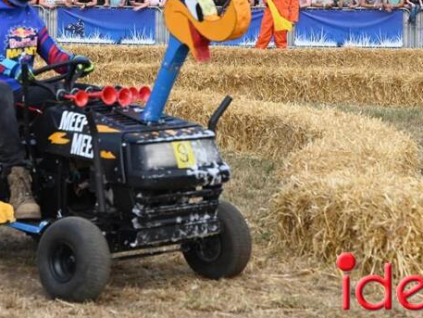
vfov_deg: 10.1
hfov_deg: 13.5
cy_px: 51
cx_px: 99
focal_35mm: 146
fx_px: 1785
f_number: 5.6
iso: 200
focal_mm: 70
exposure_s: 1/500
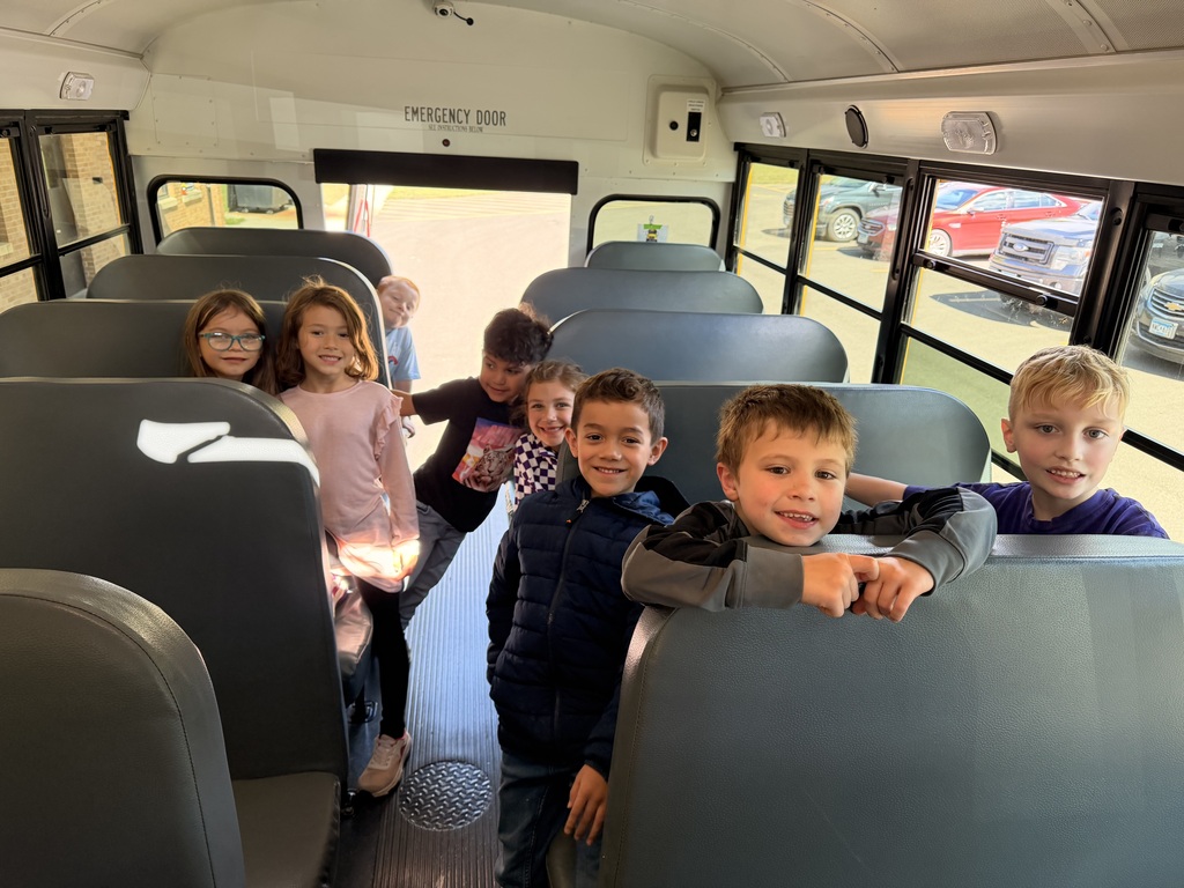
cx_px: 592
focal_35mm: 24
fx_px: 821
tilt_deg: -21.0
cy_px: 444
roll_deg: -0.6
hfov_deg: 71.6
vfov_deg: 56.8
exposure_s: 1/178
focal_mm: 6.76
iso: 200
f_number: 1.78
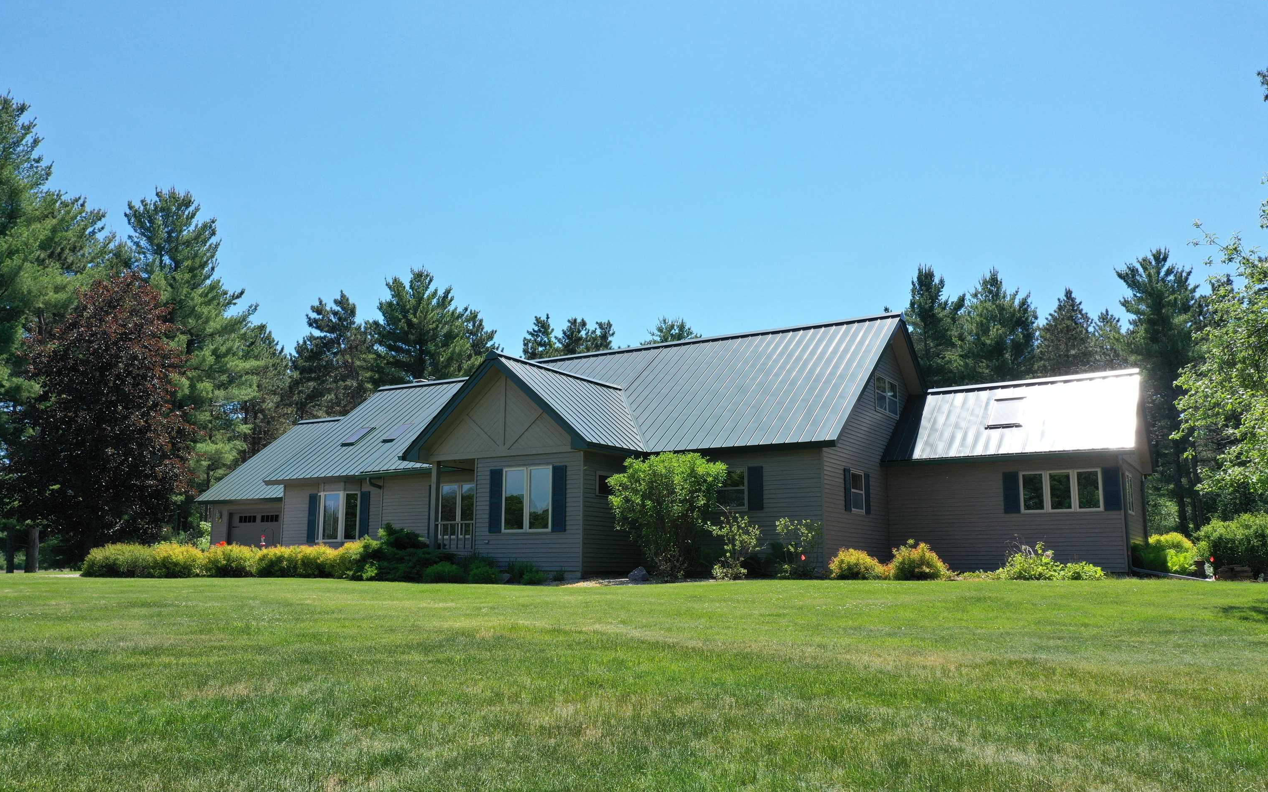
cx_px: 643
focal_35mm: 29
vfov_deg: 43.1
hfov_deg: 64.6
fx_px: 1002
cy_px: 413
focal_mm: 10.26
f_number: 5.6
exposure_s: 1/320
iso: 100
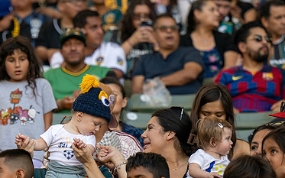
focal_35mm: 320
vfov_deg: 4.1
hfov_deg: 6.6
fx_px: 2485
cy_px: 131
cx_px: 80
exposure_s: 1/1000
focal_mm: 135
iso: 450
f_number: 2.8
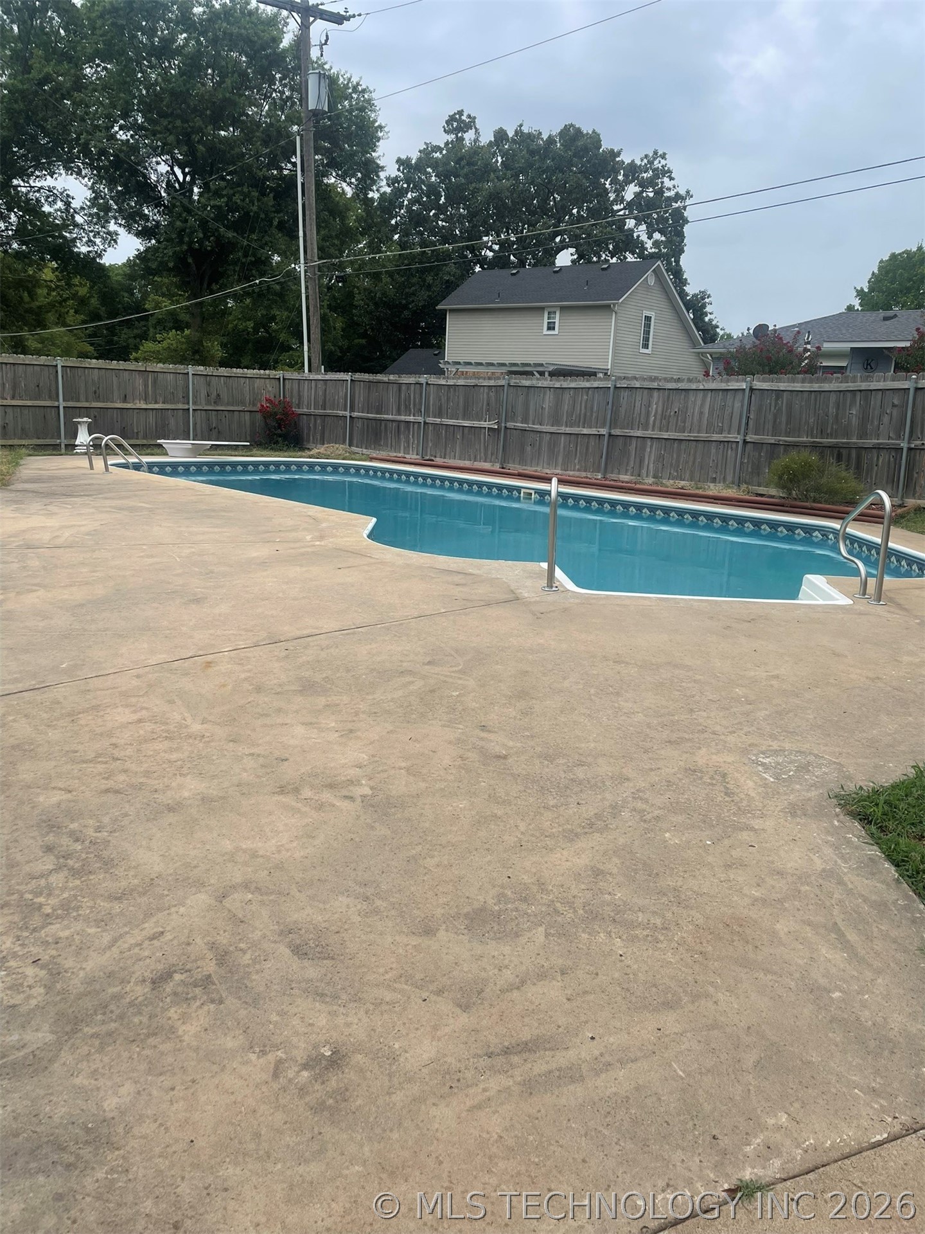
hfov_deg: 53.1
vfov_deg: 67.3
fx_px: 926
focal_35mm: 26
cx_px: 462
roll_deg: -3.6
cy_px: 617
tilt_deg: -12.7
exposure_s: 1/1383
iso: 32
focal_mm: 4.2
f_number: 1.6
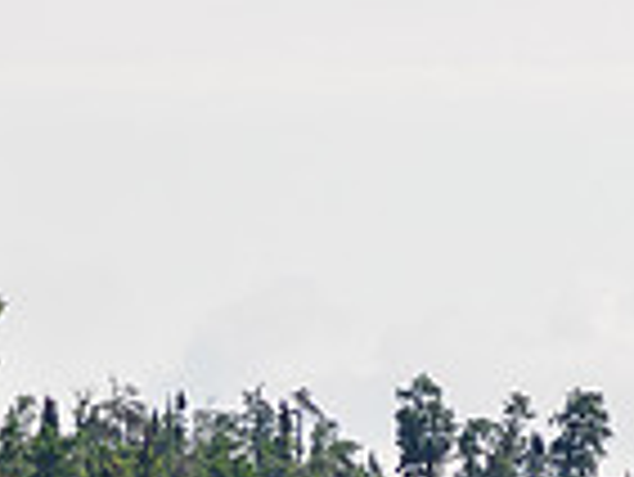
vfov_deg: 1.6
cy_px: 511
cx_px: 935
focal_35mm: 922
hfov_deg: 2.1
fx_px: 16901
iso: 200
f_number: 8
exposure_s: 1/250
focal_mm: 112
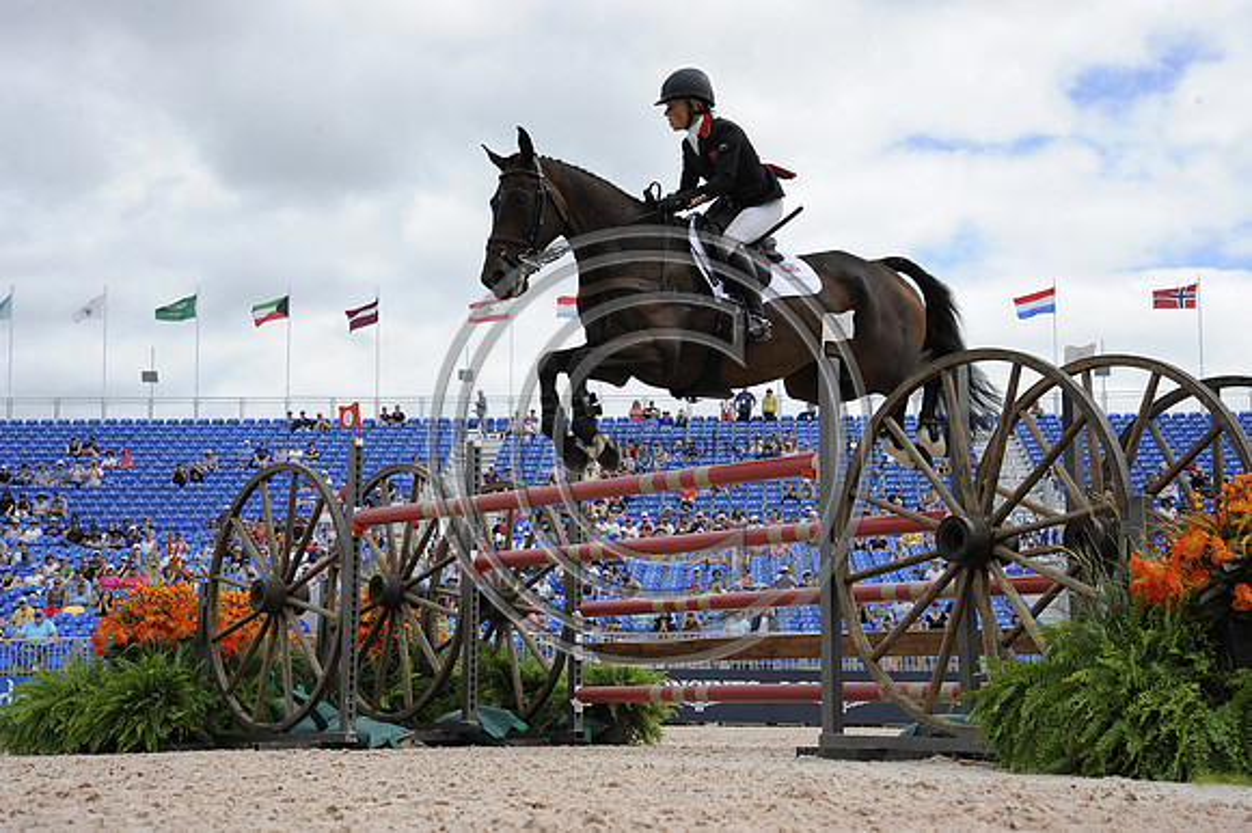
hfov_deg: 29.7
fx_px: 2363
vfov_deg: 20.0
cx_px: 626
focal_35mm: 68
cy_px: 416
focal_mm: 68
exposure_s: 1/2500
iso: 1600
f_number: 9
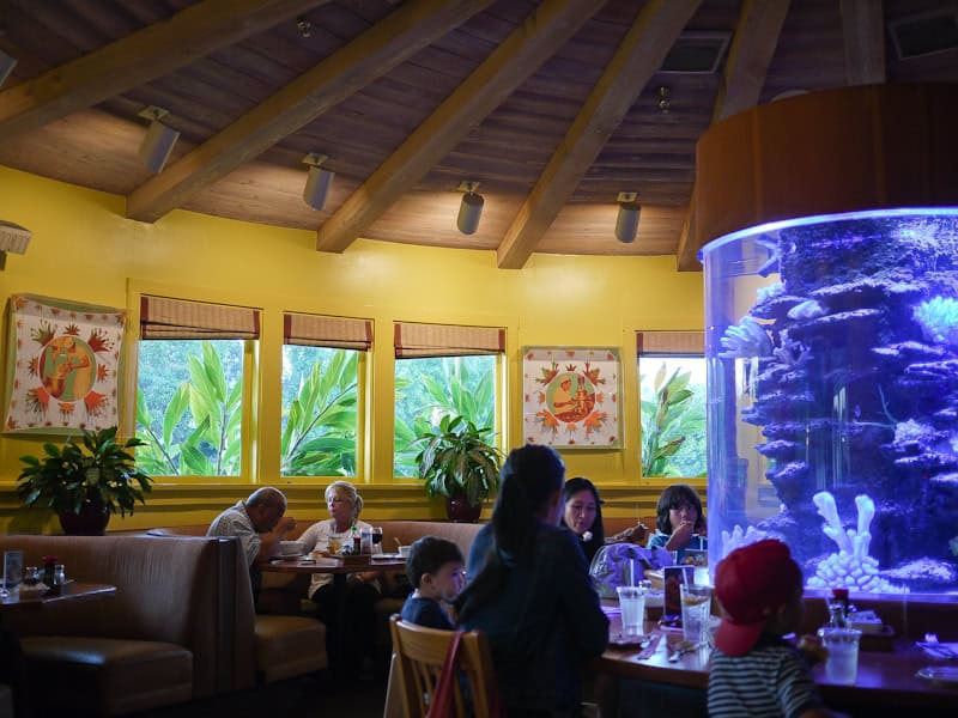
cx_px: 479
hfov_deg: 46.8
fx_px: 1107
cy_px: 359
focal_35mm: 40
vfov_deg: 36.0
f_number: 1.7
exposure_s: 1/30
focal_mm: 20
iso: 100
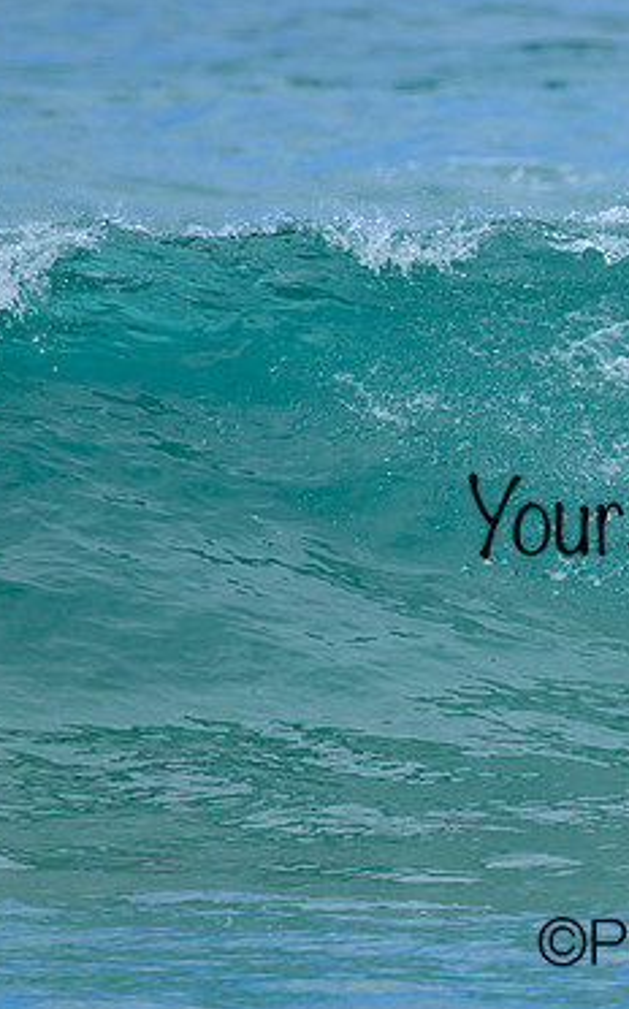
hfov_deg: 1.2
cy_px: 377
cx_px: 781
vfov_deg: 1.9
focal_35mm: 1107
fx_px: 30409
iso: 360
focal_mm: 560
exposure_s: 1/2000
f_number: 8
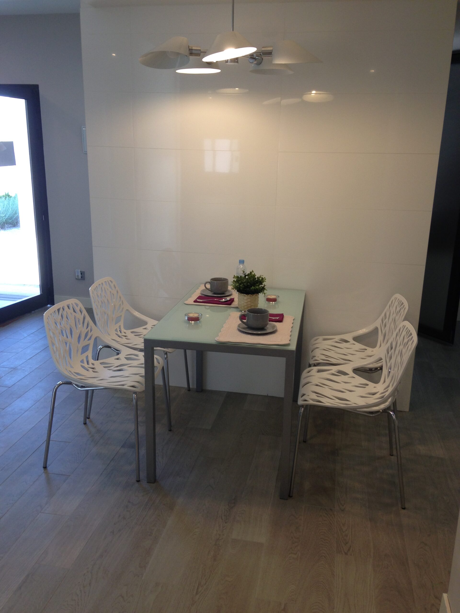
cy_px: 306
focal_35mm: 33
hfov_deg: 42.9
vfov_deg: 55.4
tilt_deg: -15.9
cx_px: 230
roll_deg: -2.1
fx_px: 585
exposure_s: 1/60
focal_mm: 4.12
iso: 64
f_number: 2.4
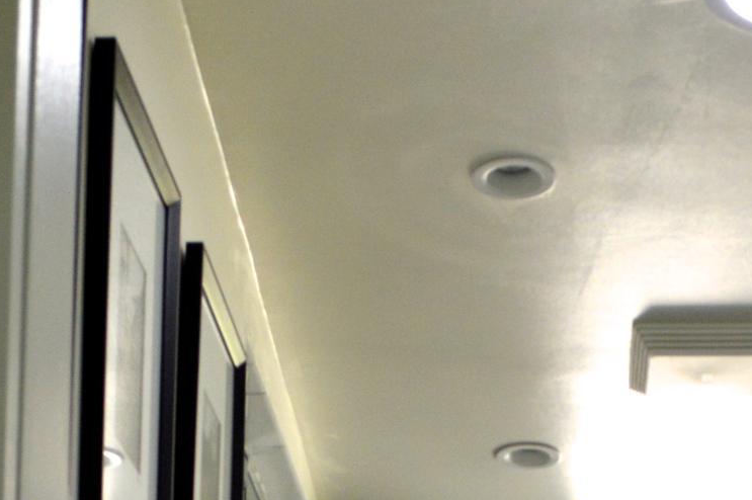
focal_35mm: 109
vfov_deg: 11.6
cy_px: 887
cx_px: 471
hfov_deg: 18.7
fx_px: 2275
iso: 400
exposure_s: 1/80
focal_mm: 18
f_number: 4.5
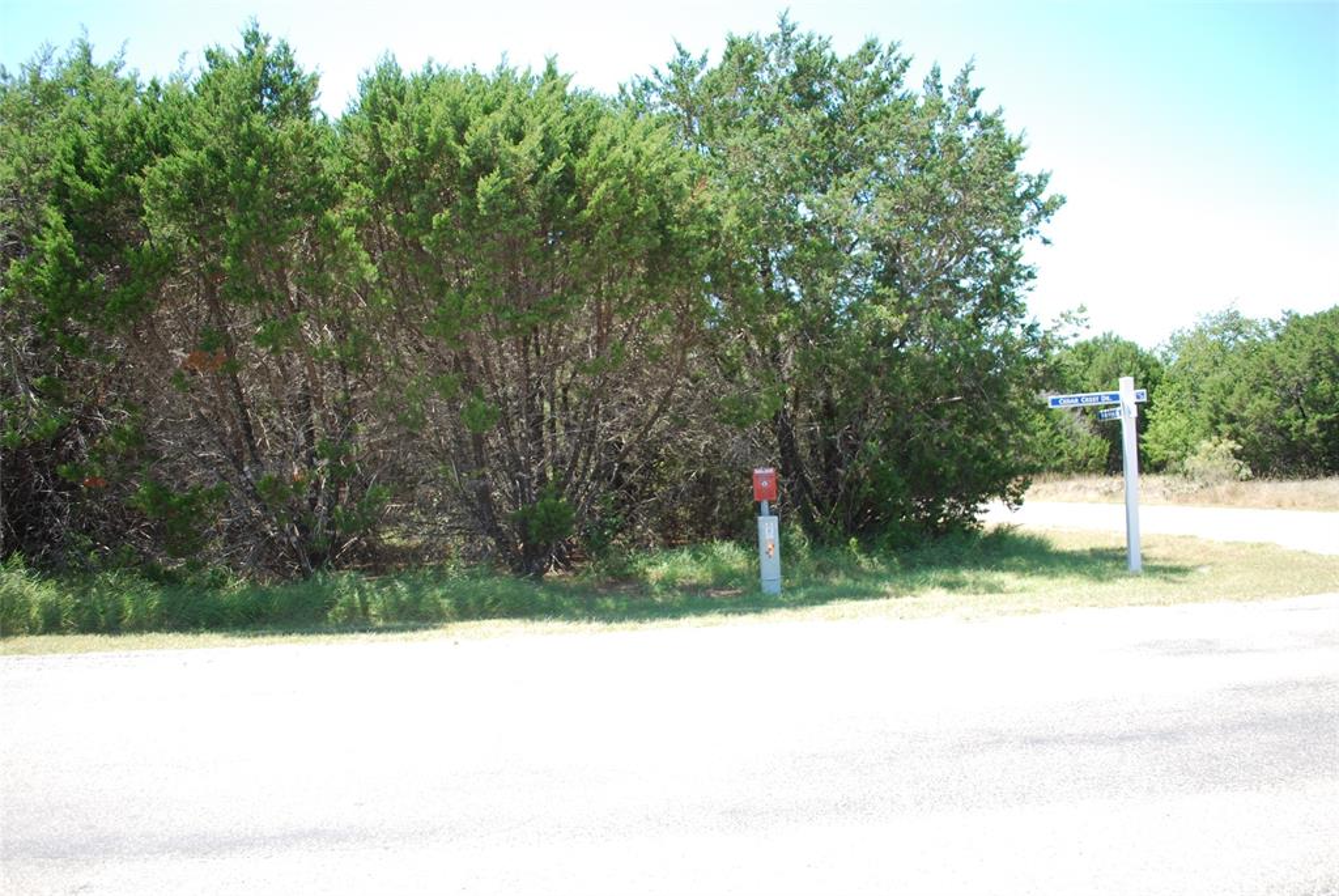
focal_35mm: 27
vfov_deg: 48.0
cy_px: 448
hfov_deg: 67.3
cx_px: 670
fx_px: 1005
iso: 100
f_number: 3.5
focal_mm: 18
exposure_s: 1/160
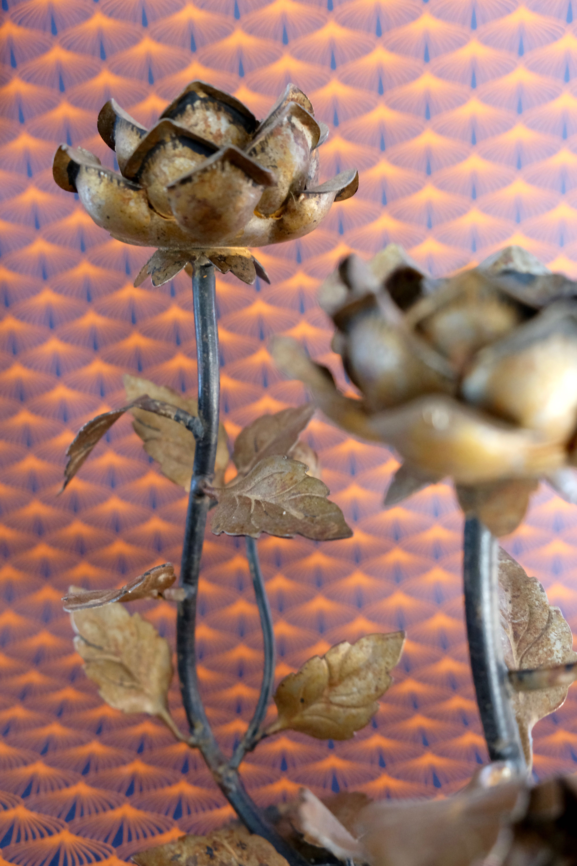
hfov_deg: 42.3
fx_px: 745
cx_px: 288
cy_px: 433
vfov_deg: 60.3
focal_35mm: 31
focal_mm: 20.5
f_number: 4
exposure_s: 1/60
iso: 2500
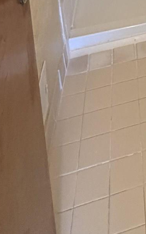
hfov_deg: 19.5
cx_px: 225
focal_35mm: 57
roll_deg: -0.2
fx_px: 363
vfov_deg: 23.1
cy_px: -168
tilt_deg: -9.8
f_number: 2.2
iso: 320
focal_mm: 2.22
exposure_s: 1/60
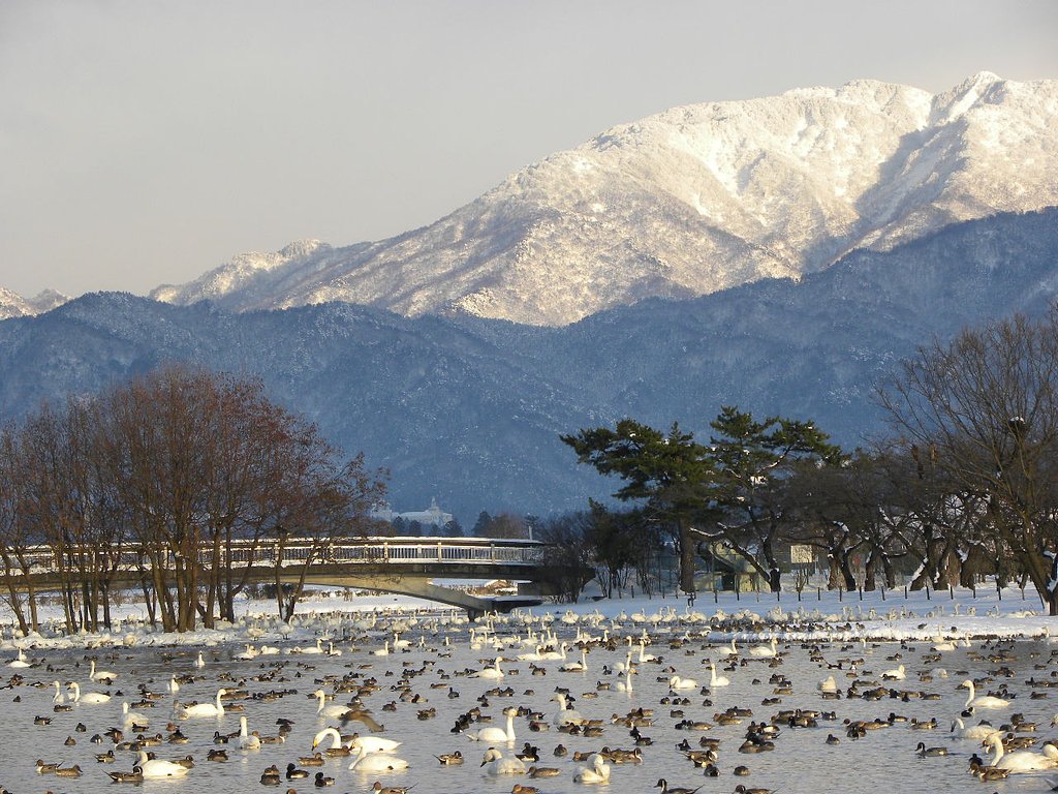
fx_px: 6480
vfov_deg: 7.0
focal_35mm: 212
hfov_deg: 9.3
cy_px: 397
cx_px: 529
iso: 64
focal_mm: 37.7
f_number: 5
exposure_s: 1/186
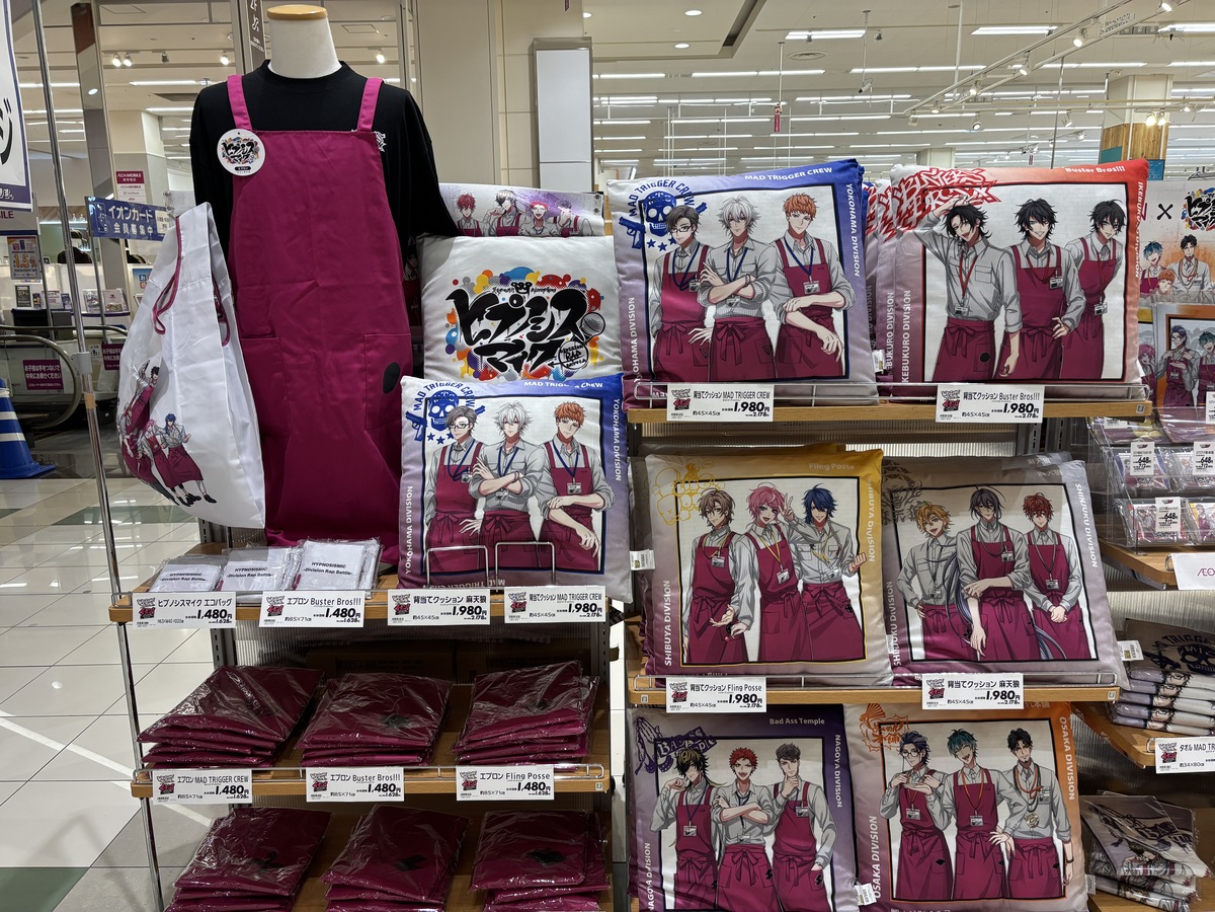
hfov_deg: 67.3
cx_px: 608
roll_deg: +1.4
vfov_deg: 53.1
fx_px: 913
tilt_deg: -12.2
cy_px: 456
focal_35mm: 26
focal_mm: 5.96
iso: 100
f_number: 1.6
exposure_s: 1/100
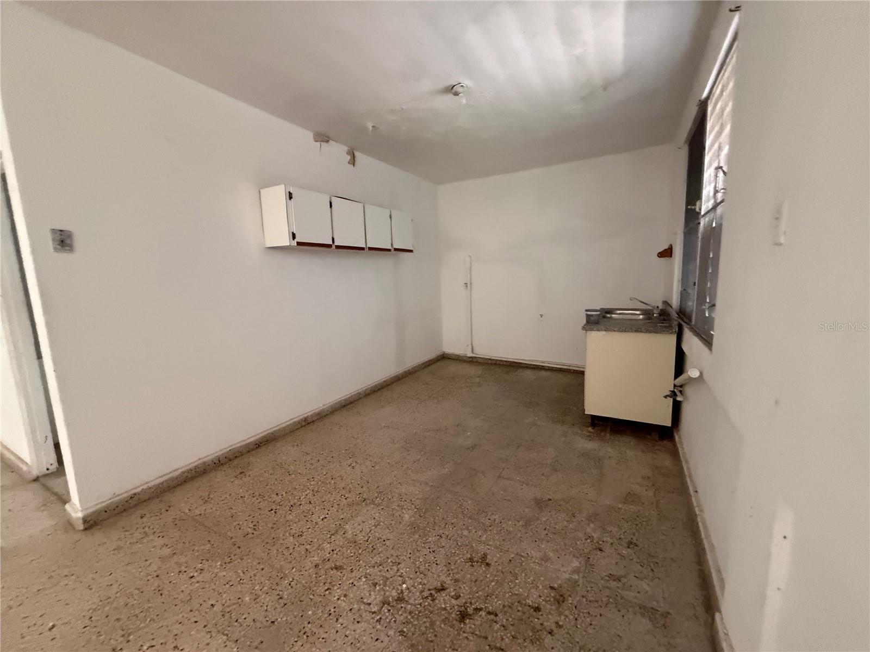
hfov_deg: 102.1
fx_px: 352
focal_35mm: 14
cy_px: 326
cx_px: 435
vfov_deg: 85.7
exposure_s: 1/60
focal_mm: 2.22
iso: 800
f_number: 2.2
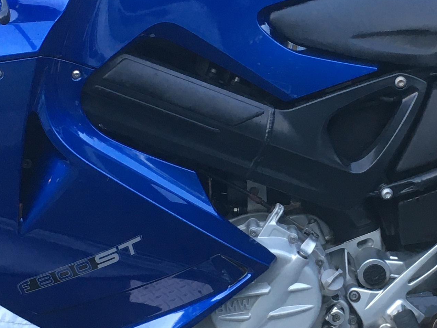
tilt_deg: -25.4
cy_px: 191
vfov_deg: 16.1
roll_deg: +2.6
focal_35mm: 92
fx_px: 1161
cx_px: 305
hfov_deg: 21.2
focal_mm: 4.15
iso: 25
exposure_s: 1/30
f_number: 2.2
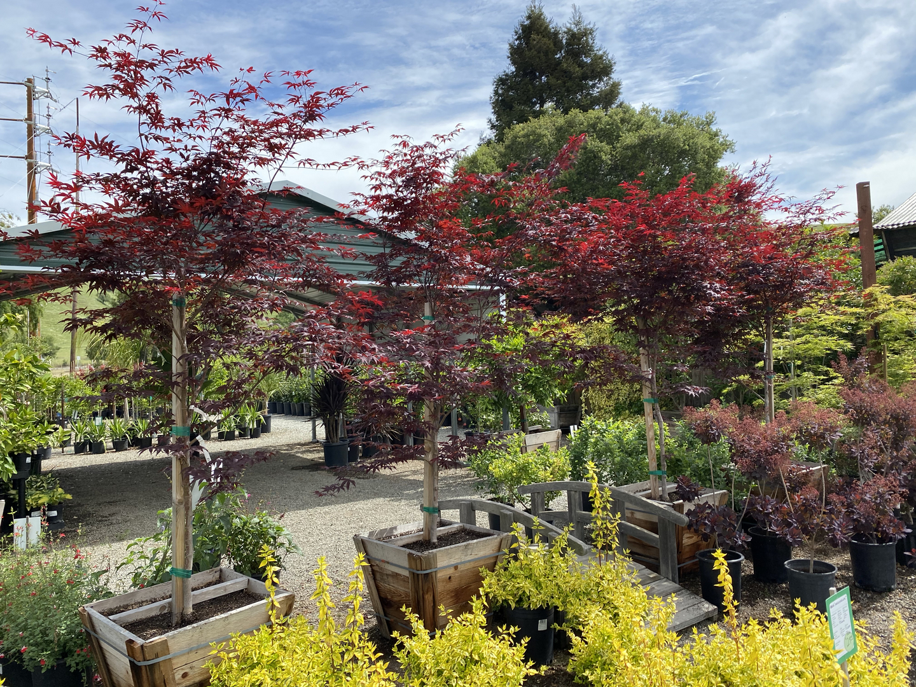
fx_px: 688
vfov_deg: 53.1
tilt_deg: +4.4
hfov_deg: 67.3
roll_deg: +3.3
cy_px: 344
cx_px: 458
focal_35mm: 26
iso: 32
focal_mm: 4.25
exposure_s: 1/1629
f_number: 1.8
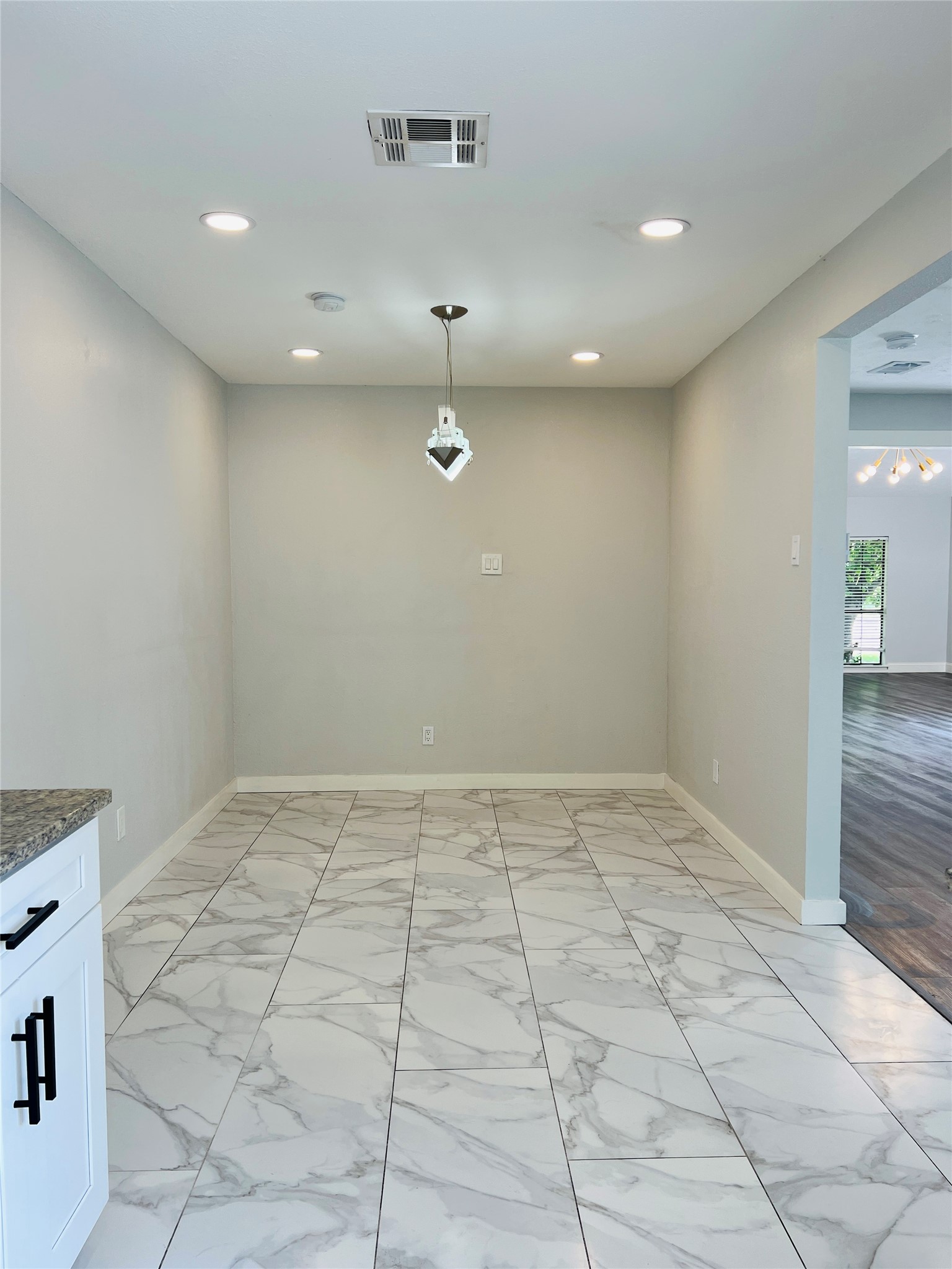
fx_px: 953
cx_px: 476
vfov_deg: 67.3
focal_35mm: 26
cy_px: 634
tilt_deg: -3.2
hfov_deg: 53.1
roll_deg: +0.5
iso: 40
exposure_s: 1/198
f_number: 1.5
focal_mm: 5.7
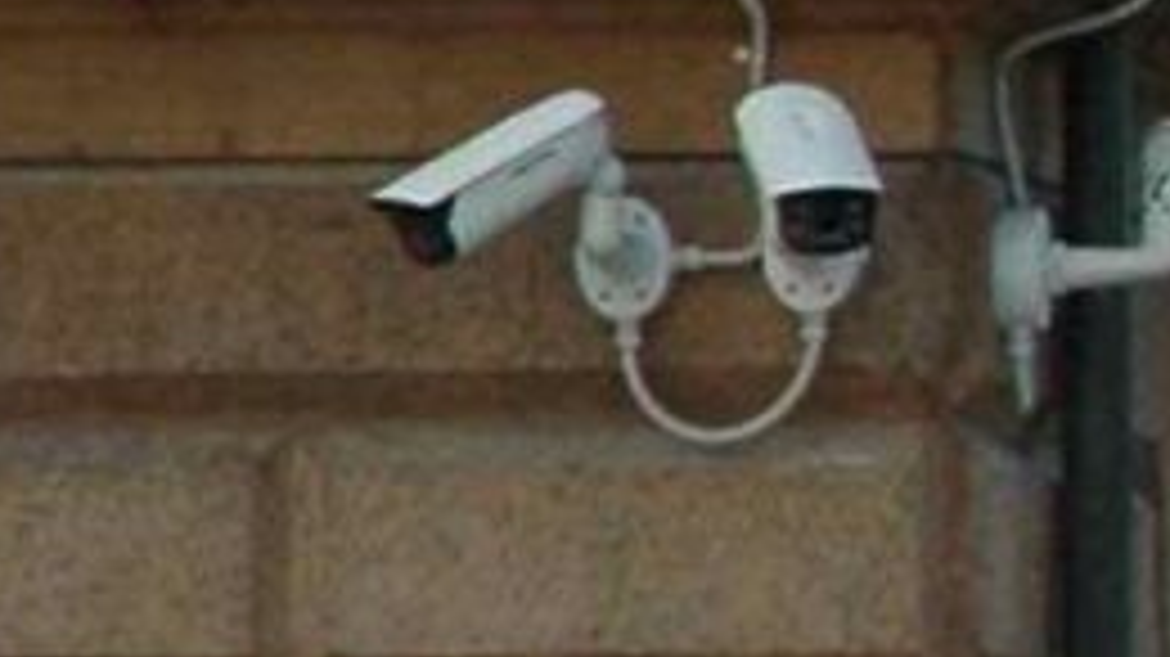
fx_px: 26266
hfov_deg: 2.5
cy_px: -50
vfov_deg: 1.4
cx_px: 4378
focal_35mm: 847
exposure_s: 1/500
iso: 400
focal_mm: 70
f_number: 7.1
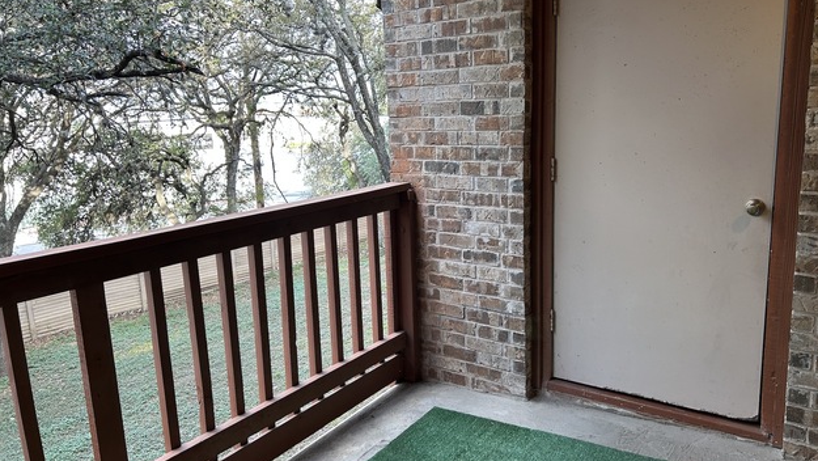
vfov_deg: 40.2
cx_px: 416
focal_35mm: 29
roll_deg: +2.0
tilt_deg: -10.3
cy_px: 224
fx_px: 629
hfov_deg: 66.0
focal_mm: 5.7
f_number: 1.5
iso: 50
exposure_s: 1/120
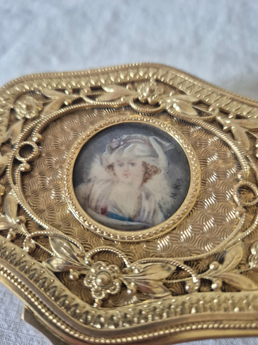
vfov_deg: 73.9
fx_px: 229
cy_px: 172
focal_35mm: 23
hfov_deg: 58.9
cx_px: 129
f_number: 1.8
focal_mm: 5.4
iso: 800
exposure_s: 1/100
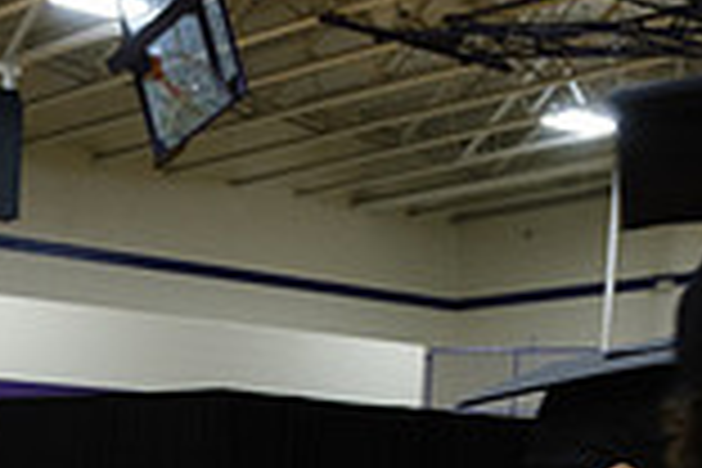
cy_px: 844
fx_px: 1735
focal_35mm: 89
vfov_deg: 13.7
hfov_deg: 20.3
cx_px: -279
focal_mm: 16
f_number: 3.2
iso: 1250
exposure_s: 1/100
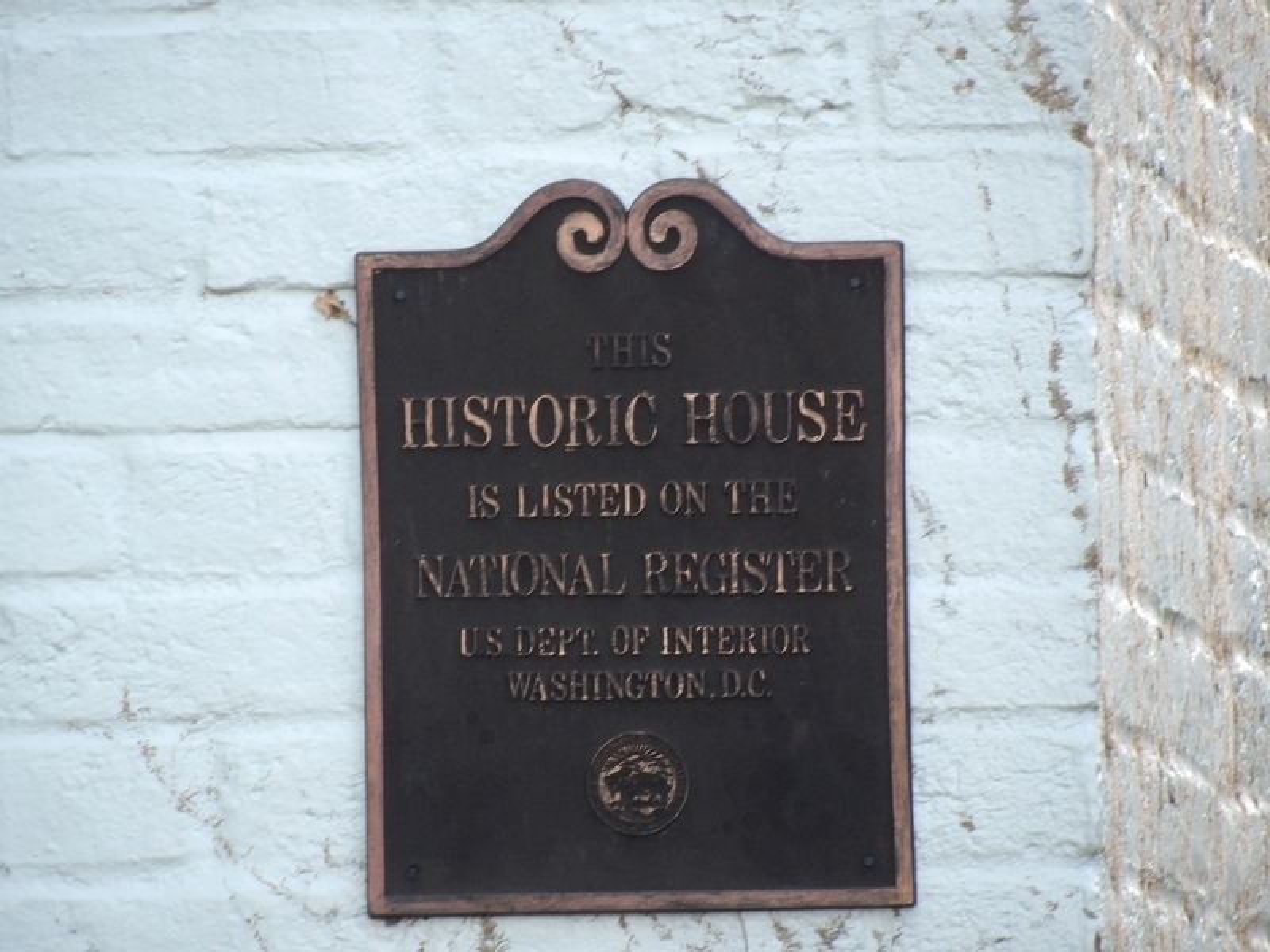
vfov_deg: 2.5
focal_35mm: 604
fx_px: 22160
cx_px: 635
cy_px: 476
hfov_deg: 3.3
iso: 200
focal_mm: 108.3
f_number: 4.2
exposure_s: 1/90
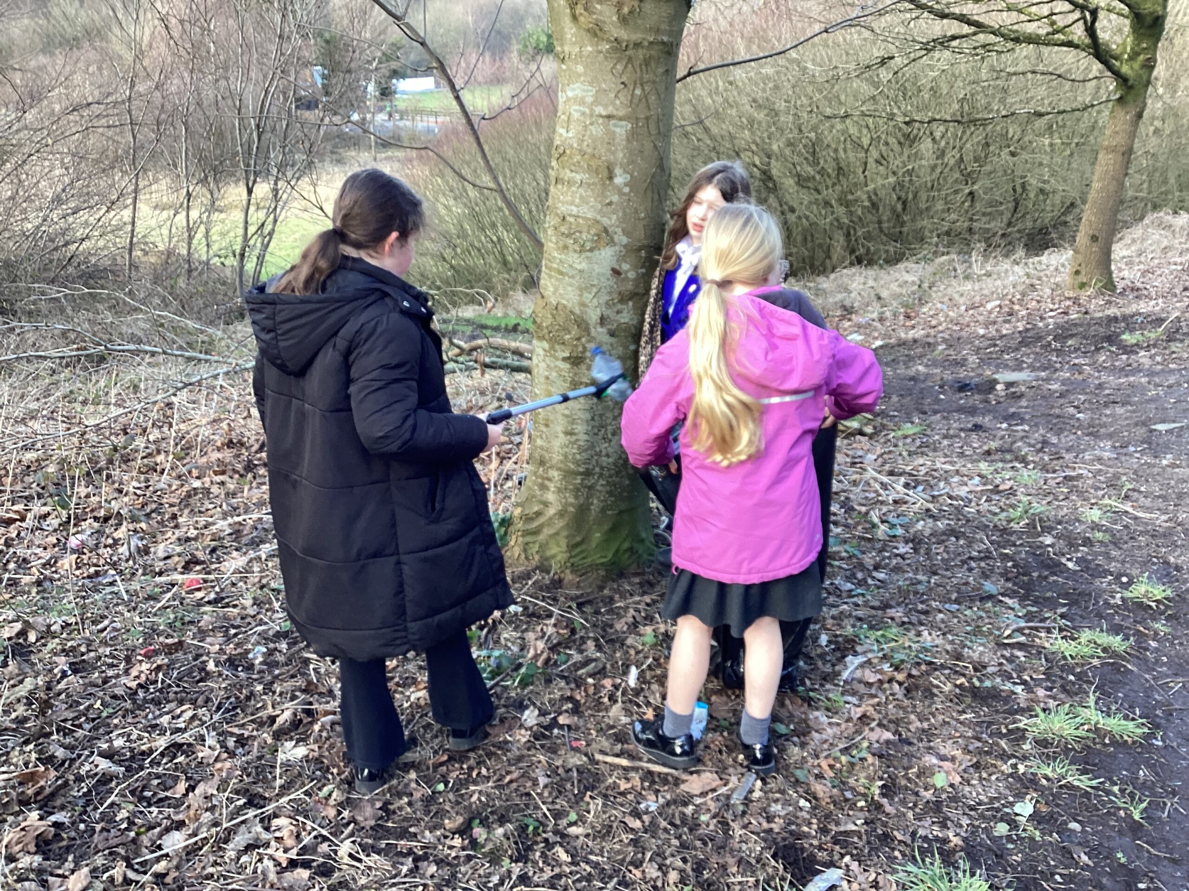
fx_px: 1065
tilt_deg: -20.4
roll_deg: -0.9
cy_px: 446
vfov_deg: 45.4
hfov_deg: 58.4
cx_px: 594
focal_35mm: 31
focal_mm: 3.3
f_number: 2.4
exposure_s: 1/100
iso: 64
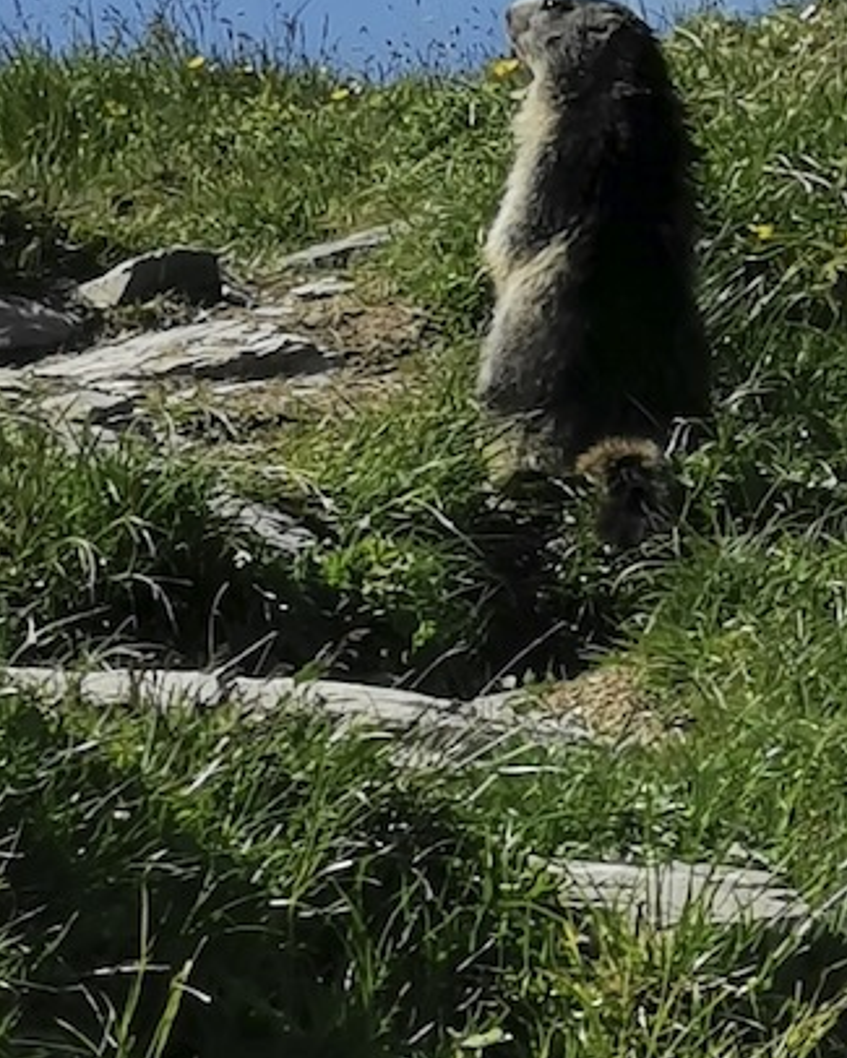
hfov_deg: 2.6
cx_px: 620
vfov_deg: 3.3
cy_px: -193
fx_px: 18512
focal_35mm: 591
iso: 50
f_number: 3.4
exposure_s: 1/747
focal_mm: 14.46
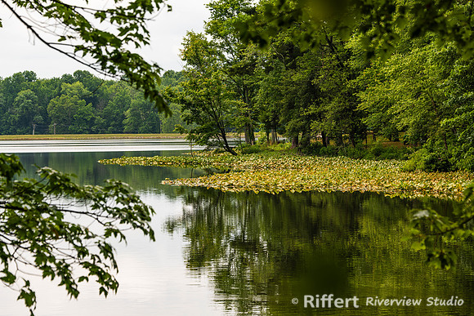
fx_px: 1607
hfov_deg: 16.8
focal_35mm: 122
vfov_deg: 11.2
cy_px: 158
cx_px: 237
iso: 64
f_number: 8
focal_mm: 122
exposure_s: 1/160
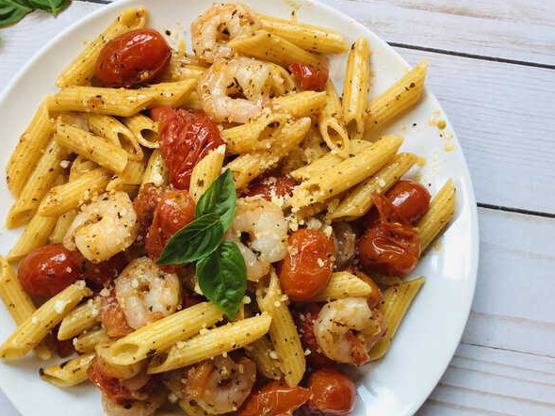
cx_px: 198
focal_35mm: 38
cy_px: 240
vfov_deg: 37.6
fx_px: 609
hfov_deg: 48.4
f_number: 1.8
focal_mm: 4
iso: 40
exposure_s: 1/24
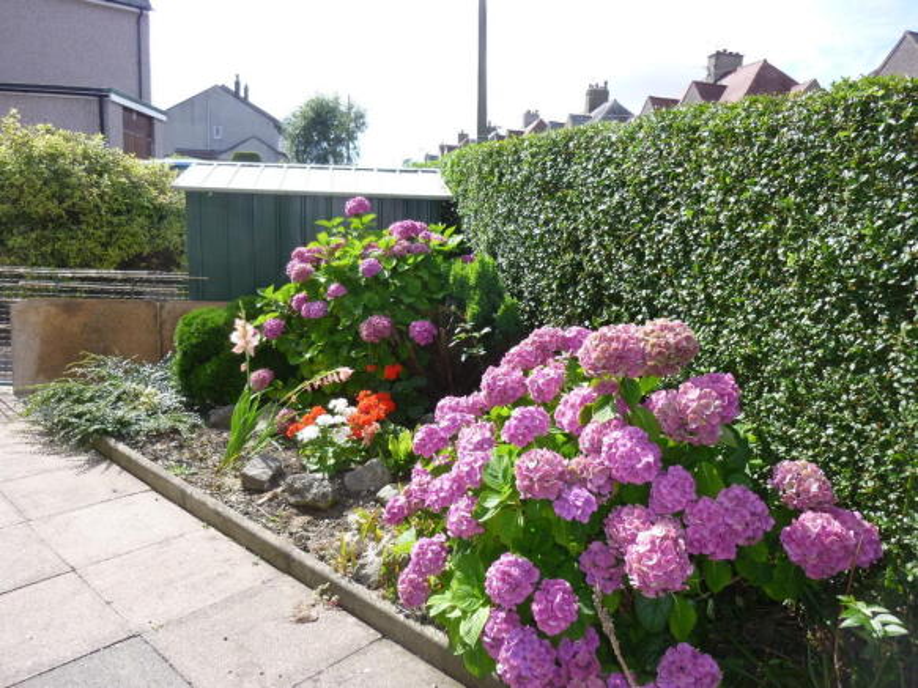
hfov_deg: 69.4
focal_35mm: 25
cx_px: 459
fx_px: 663
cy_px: 344
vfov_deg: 54.9
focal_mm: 4.5
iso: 100
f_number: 3.3
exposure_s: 1/500
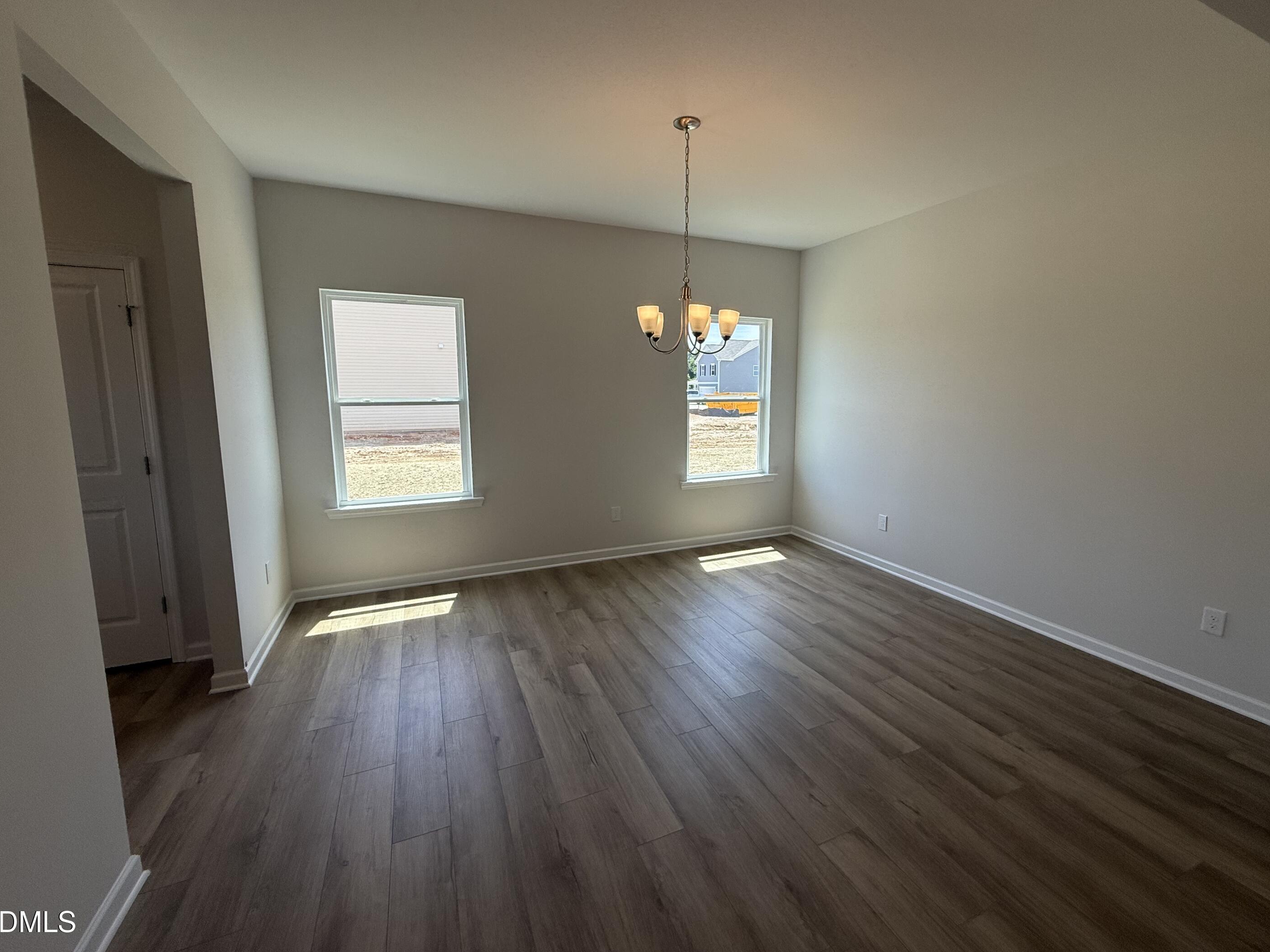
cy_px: 459
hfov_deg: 98.0
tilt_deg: -7.1
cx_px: 675
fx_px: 550
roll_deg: -0.2
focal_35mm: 15
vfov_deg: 81.7
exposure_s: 1/494
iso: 64
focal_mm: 2.22
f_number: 2.2
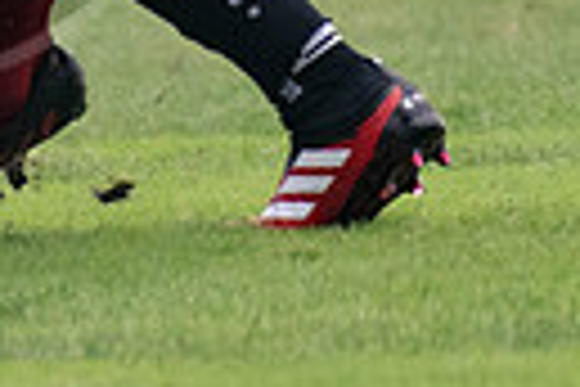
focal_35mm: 2640
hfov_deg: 0.8
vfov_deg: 0.5
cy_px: -568
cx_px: 215
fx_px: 42530
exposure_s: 1/1600
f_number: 5.6
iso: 1600
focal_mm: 440
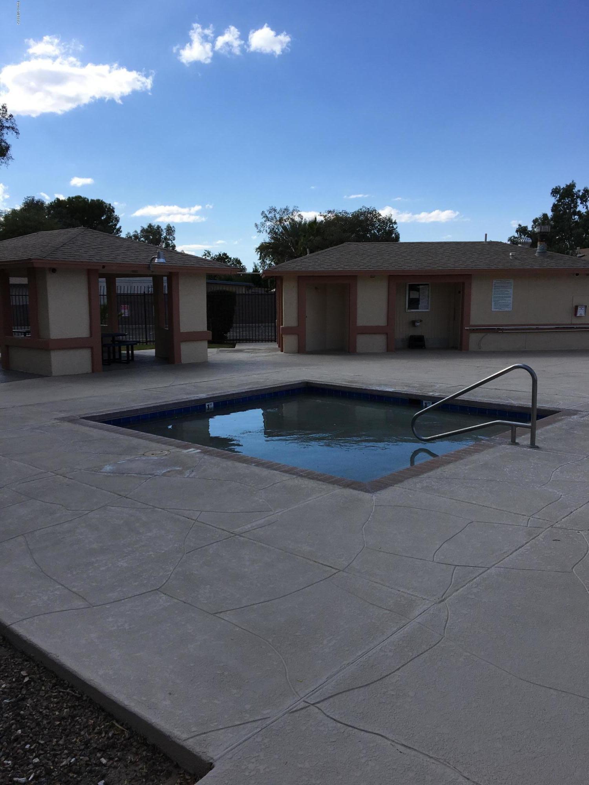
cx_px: 294
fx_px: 658
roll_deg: +0.2
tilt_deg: -7.8
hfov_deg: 48.2
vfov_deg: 61.7
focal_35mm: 29
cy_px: 392
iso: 25
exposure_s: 1/2137
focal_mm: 4.15
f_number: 2.2
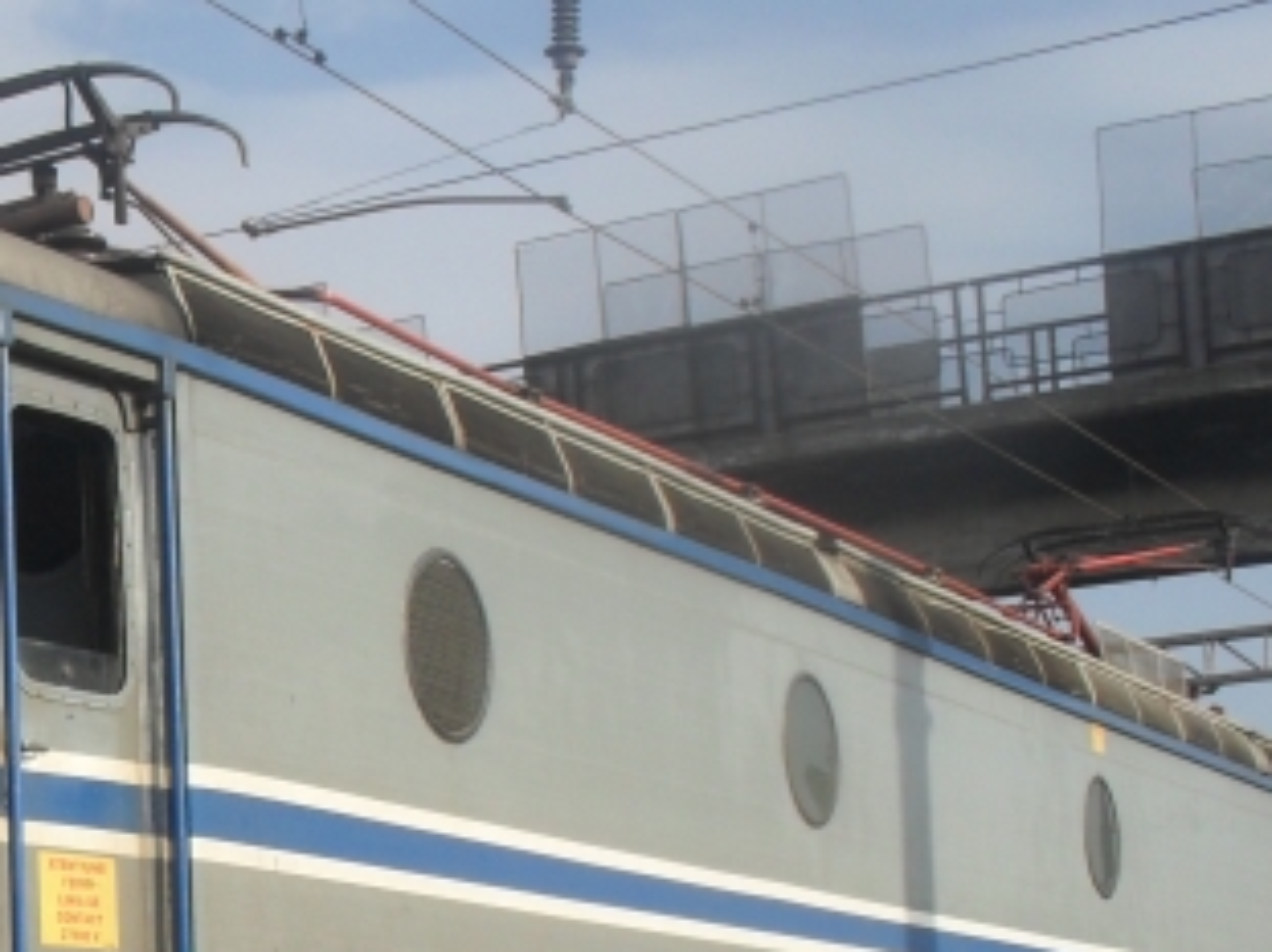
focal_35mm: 90
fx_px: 3306
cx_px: -41
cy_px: 1095
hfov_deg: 21.0
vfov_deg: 15.9
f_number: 8.4
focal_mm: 6.3
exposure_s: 1/250
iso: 100
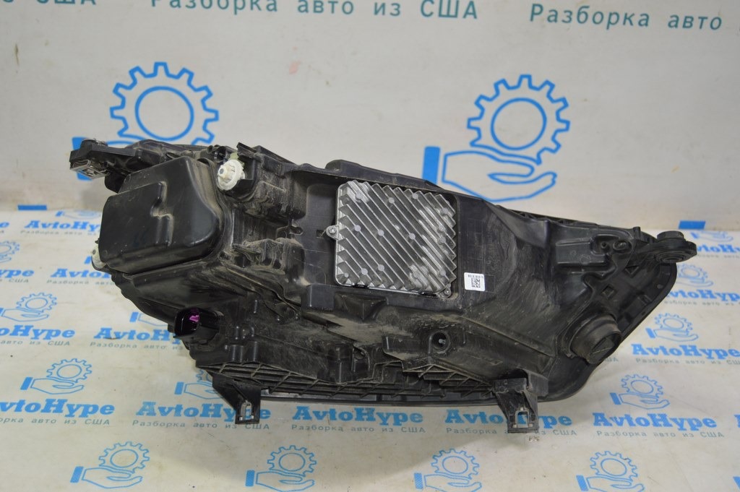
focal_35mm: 39
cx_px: 370
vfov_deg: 34.2
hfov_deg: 49.6
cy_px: 246
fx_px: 801
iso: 500
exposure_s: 1/60
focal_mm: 26
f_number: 4
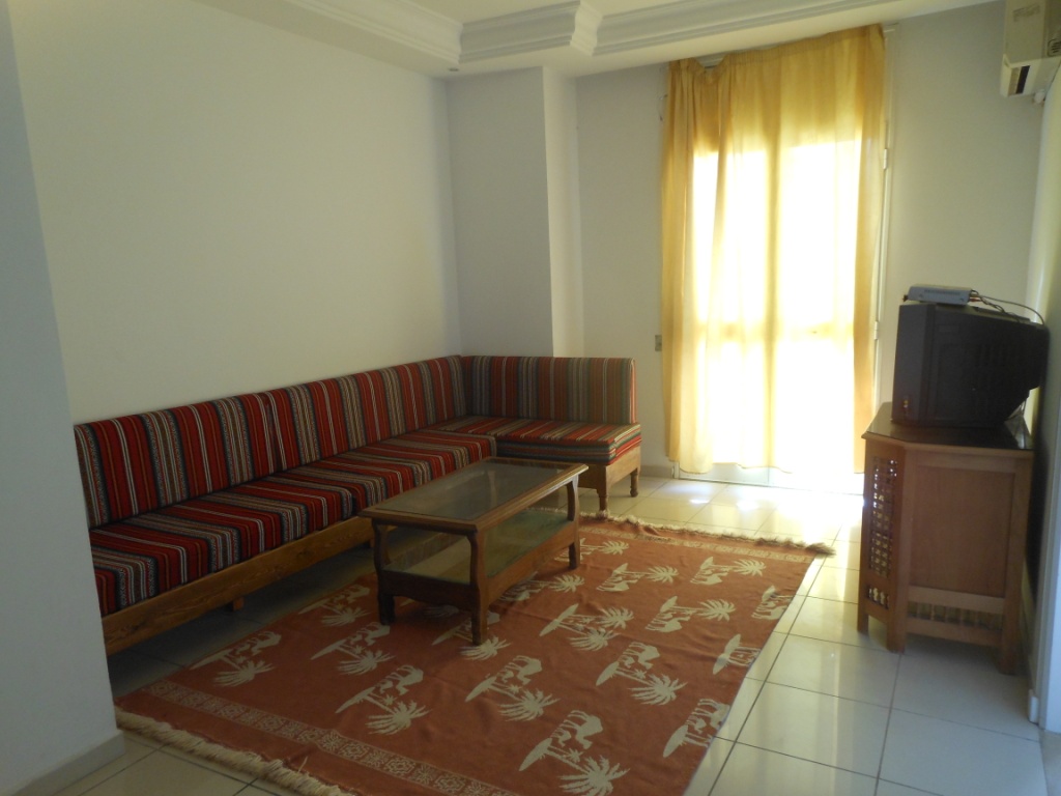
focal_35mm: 25
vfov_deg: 54.9
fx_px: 766
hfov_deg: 69.4
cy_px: 398
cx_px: 530
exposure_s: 1/30
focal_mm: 4.5
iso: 160
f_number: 3.2
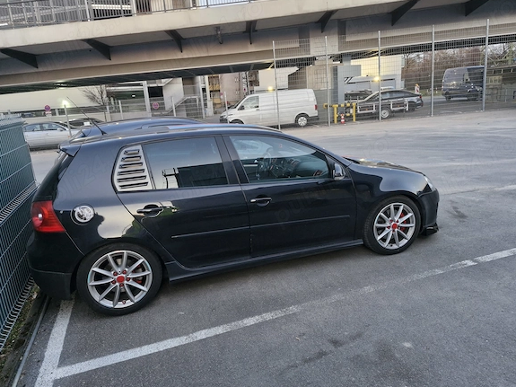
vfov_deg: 56.8
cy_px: 190
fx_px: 358
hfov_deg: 71.6
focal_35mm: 24
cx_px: 267
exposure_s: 1/100
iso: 800
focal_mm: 5.54
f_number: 1.8
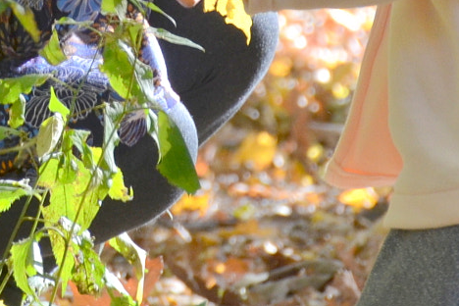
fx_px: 8351
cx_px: 10
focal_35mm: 655
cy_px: -239
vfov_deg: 2.1
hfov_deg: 3.1
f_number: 5.6
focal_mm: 100
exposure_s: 1/125
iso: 400
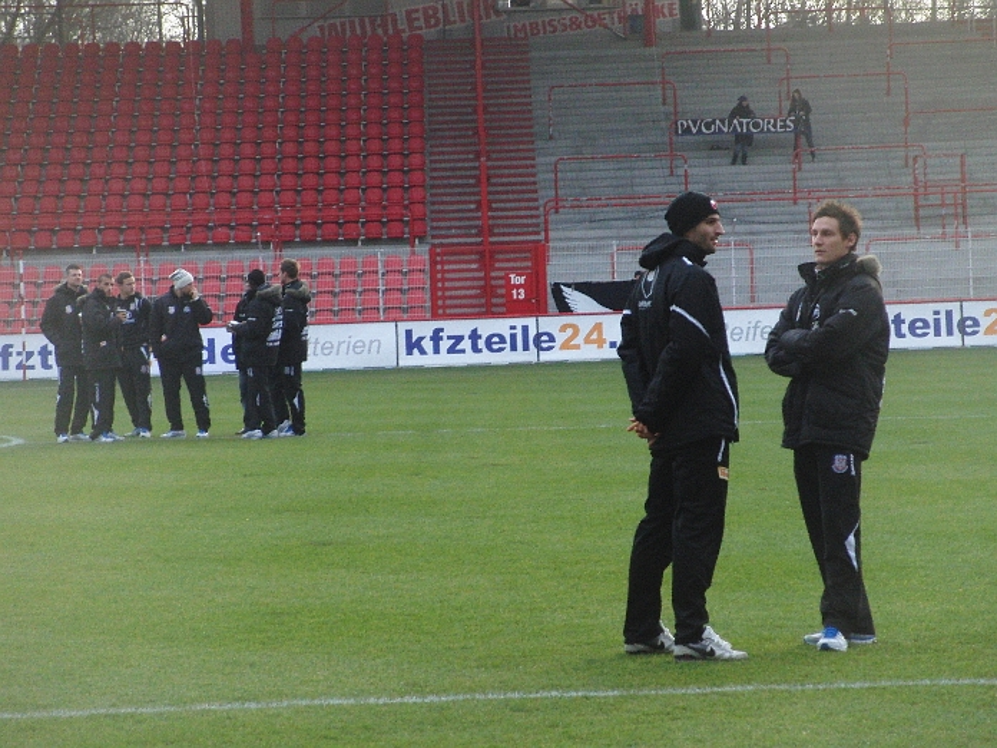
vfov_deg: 8.0
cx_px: 498
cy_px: 374
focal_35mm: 185
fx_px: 5328
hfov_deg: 10.7
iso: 400
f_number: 4.5
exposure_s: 1/320
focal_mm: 32.1
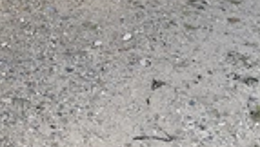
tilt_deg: -21.7
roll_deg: +1.4
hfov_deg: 28.1
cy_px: -47
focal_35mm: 73
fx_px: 504
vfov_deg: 15.7
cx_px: 42
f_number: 1.78
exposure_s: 1/593
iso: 80
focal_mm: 6.76
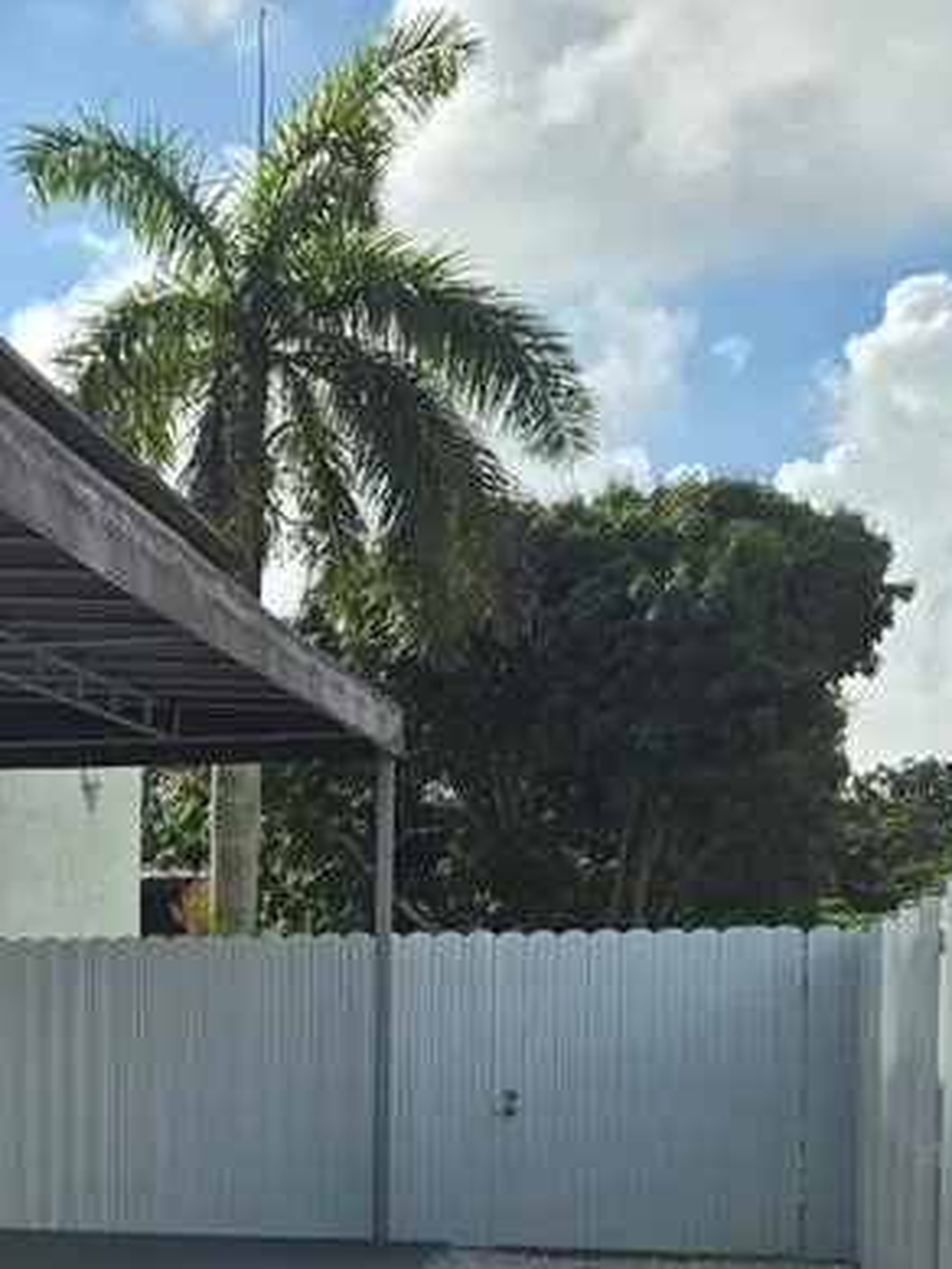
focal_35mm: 71
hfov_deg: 19.3
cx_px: -254
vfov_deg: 26.6
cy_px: 1116
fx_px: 2602
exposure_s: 1/3255
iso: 25
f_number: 1.8
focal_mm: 5.4
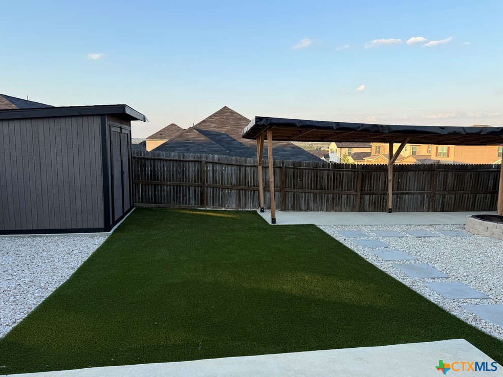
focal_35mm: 25
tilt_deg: -6.9
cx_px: 248
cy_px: 189
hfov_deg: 69.4
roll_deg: +0.5
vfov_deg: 54.9
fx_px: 363
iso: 80
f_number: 1.78
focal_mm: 6.76
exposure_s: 1/1046
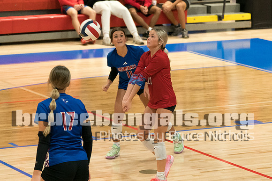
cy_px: 72
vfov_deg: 6.7
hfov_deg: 10.0
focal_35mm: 205
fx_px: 1552
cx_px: 154
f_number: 2.8
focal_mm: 93
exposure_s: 1/1000
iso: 5000
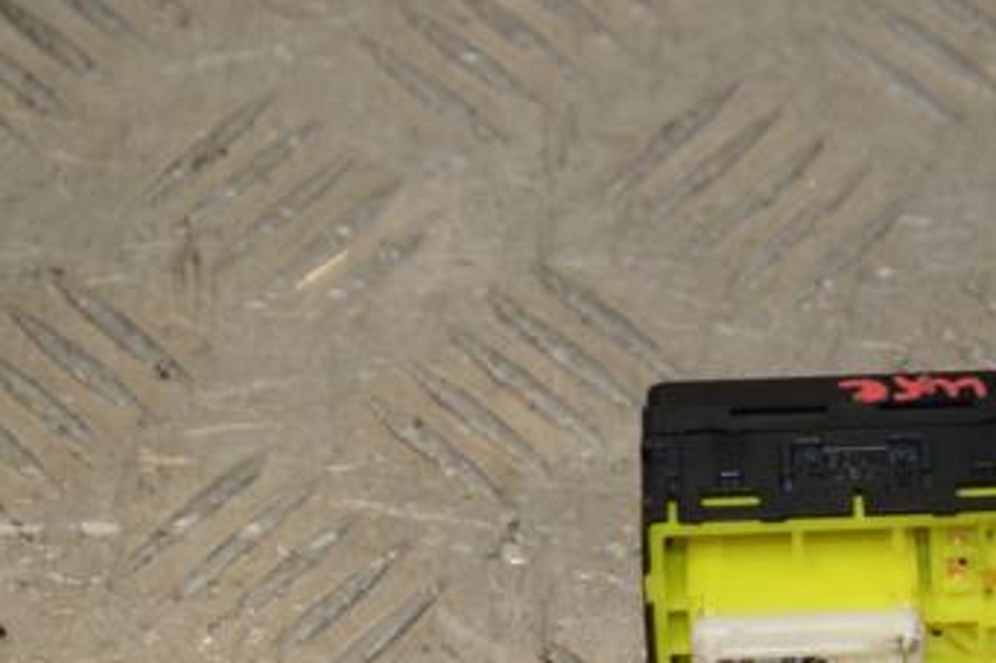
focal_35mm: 198
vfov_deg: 6.9
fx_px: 5472
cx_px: 733
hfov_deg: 10.4
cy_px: 429
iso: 800
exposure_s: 1/200
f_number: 7.1
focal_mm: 75
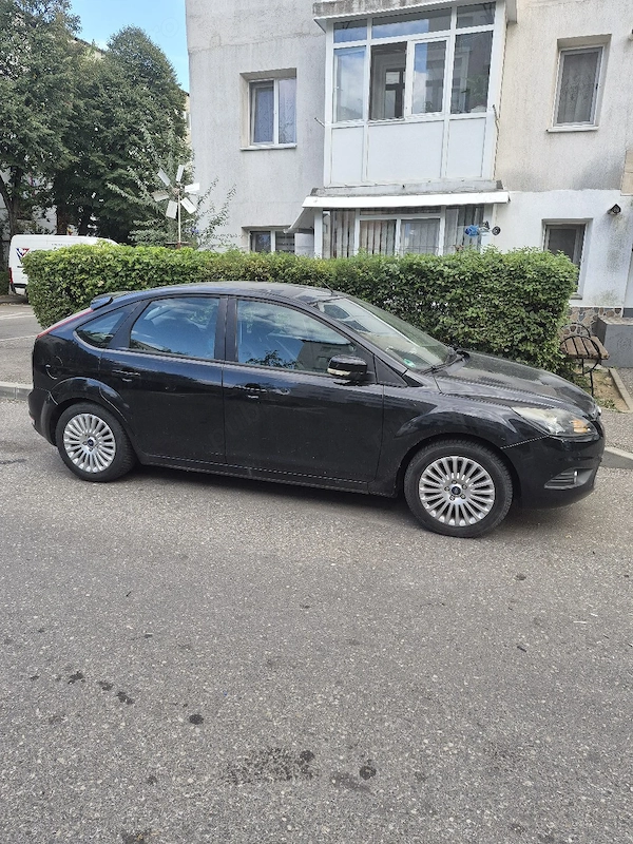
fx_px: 561
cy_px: 422
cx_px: 316
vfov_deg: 73.9
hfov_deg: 58.9
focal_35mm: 23
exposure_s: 1/667
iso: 80
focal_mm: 5.4
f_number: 1.8
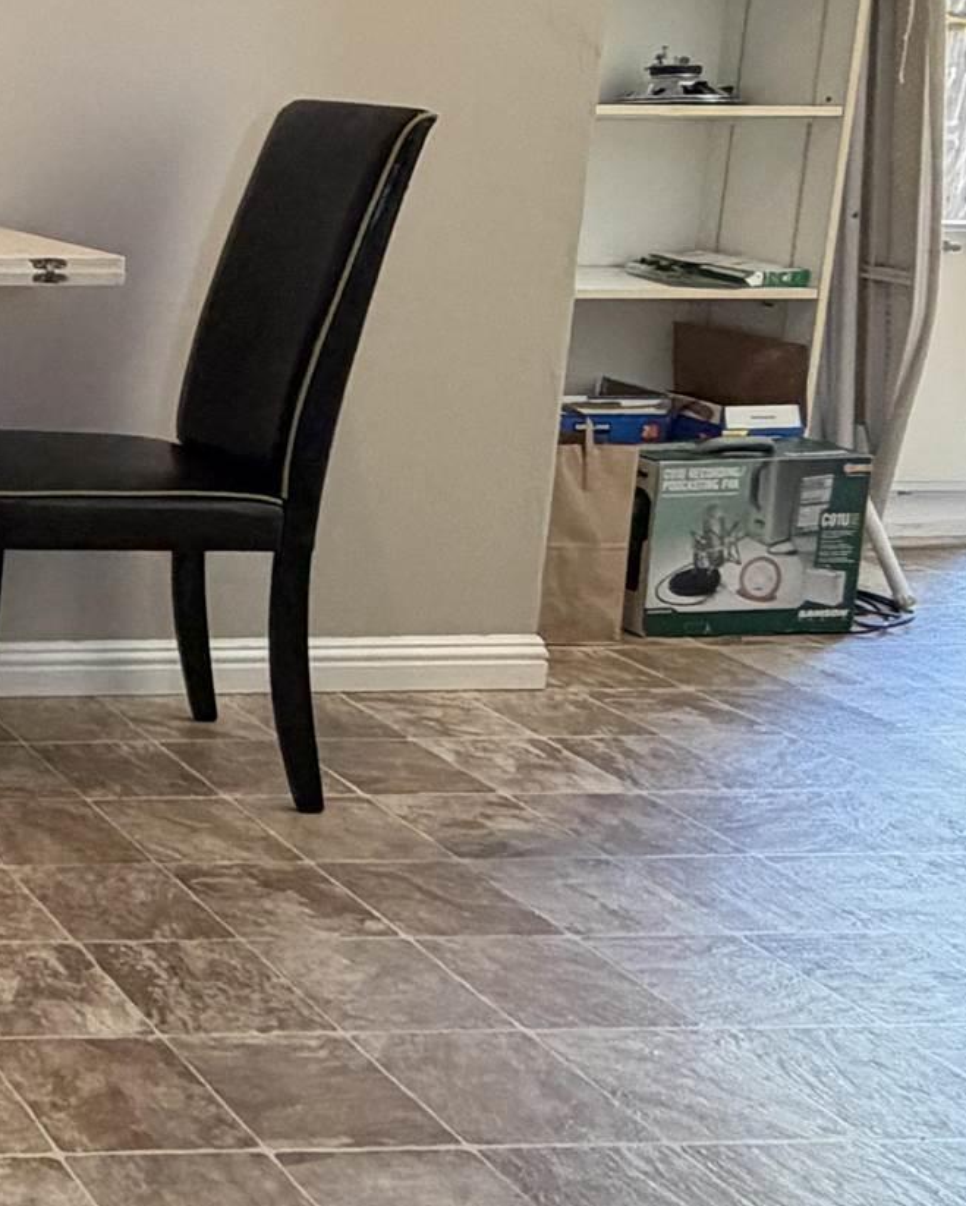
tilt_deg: -8.9
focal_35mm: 51
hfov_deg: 22.0
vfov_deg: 35.9
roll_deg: +0.1
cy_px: 325
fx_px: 1822
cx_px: -642
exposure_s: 1/60
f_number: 2.2
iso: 320
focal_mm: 2.22
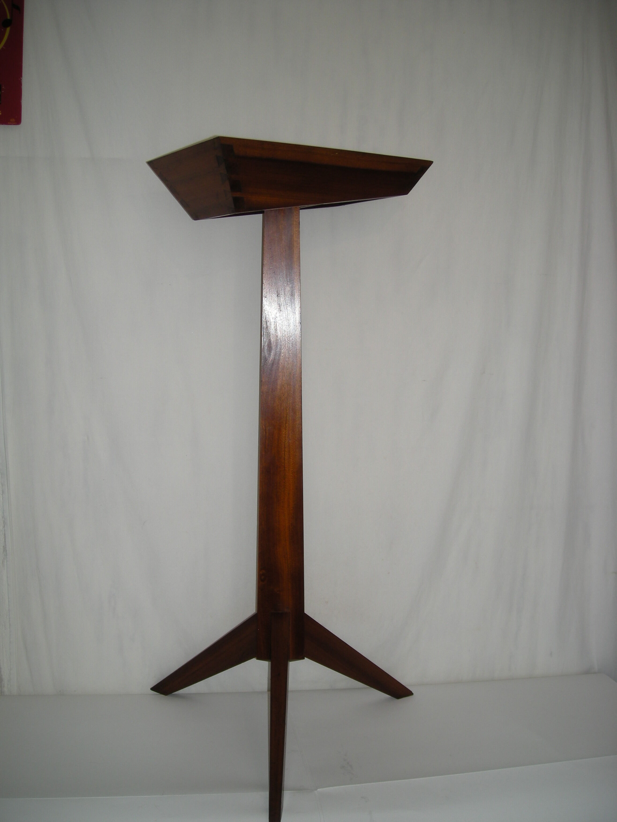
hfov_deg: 40.7
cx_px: 308
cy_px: 411
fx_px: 832
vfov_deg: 52.6
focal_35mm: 35
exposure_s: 1/55.1
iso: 50
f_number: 2.8
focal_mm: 5.7
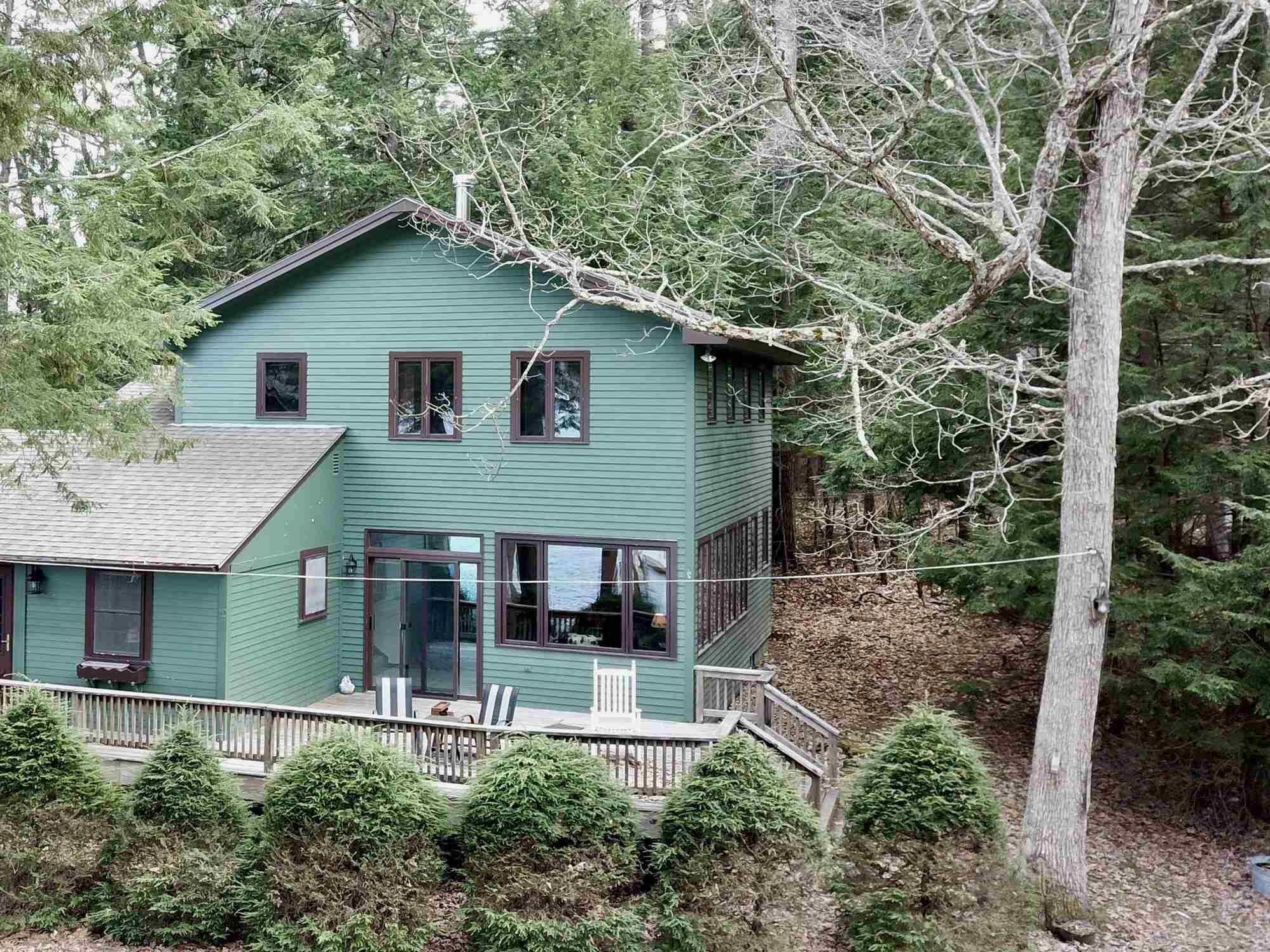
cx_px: 376
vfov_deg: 35.8
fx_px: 1468
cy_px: 372
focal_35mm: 40
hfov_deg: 45.7
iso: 172
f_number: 2.2
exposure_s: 1/100
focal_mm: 4.73
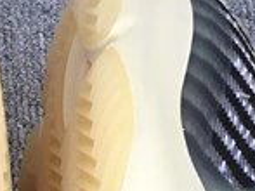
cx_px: -3
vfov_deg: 7.4
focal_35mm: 190
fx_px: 1399
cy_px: 404
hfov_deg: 10.3
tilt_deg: -56.3
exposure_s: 1/105
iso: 25
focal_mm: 3.3
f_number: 2.4
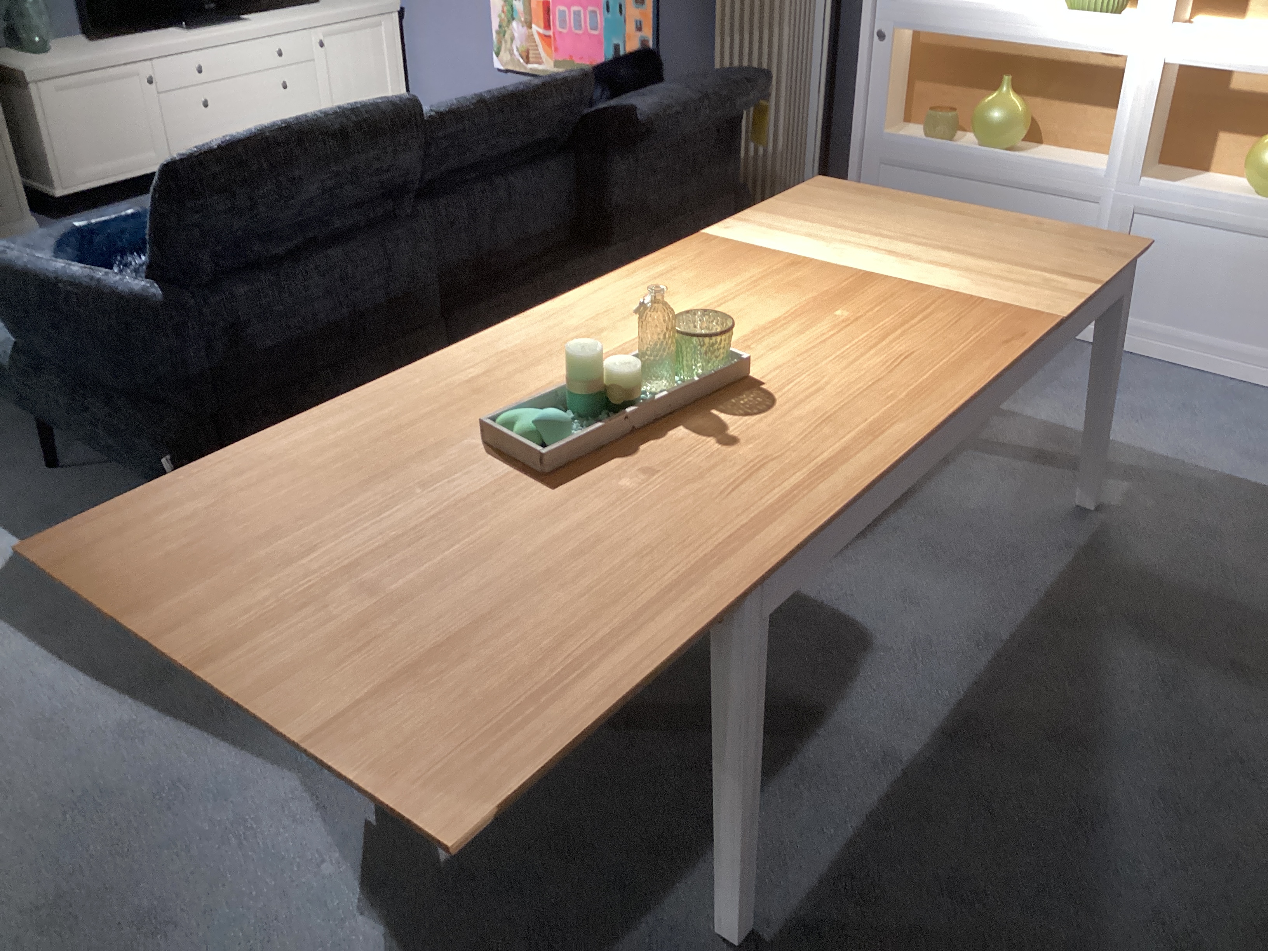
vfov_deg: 45.4
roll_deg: +0.9
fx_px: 1136
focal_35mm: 31
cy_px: 476
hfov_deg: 58.4
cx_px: 634
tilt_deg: -30.5
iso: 200
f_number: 2.4
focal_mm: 3.3
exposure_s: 1/60
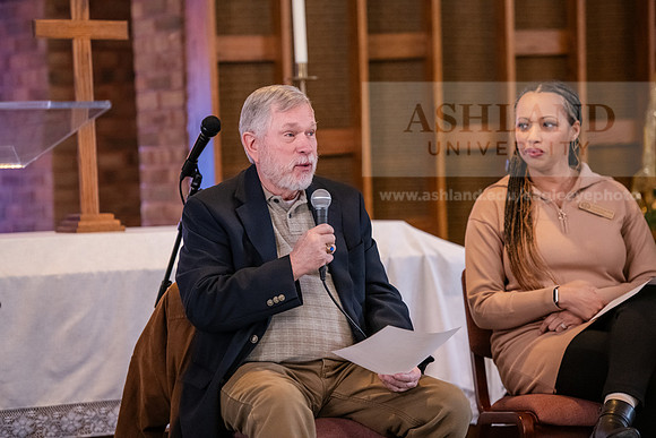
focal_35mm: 150
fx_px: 2734
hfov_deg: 13.7
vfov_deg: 9.2
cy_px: 219
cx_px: 328
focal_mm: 150
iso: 4000
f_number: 3.2
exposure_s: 1/200
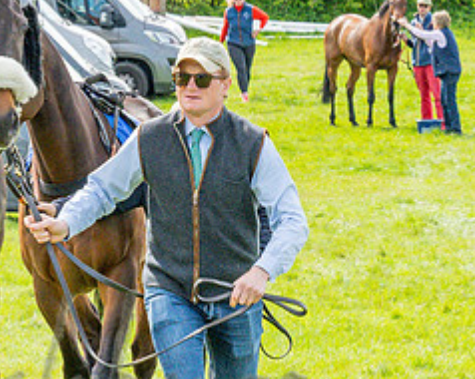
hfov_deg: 3.6
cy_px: 260
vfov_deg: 2.9
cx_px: 78
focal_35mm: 540
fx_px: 7585
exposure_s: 1/640
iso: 800
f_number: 9
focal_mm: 120
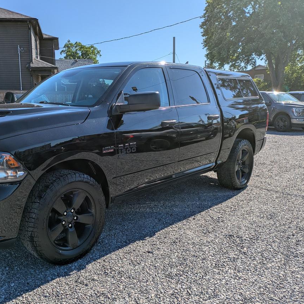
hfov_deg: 48.7
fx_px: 328
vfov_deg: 49.7
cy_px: 156
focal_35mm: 33
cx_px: 95
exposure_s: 1/2370
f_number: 1.89
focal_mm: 5.43
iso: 44
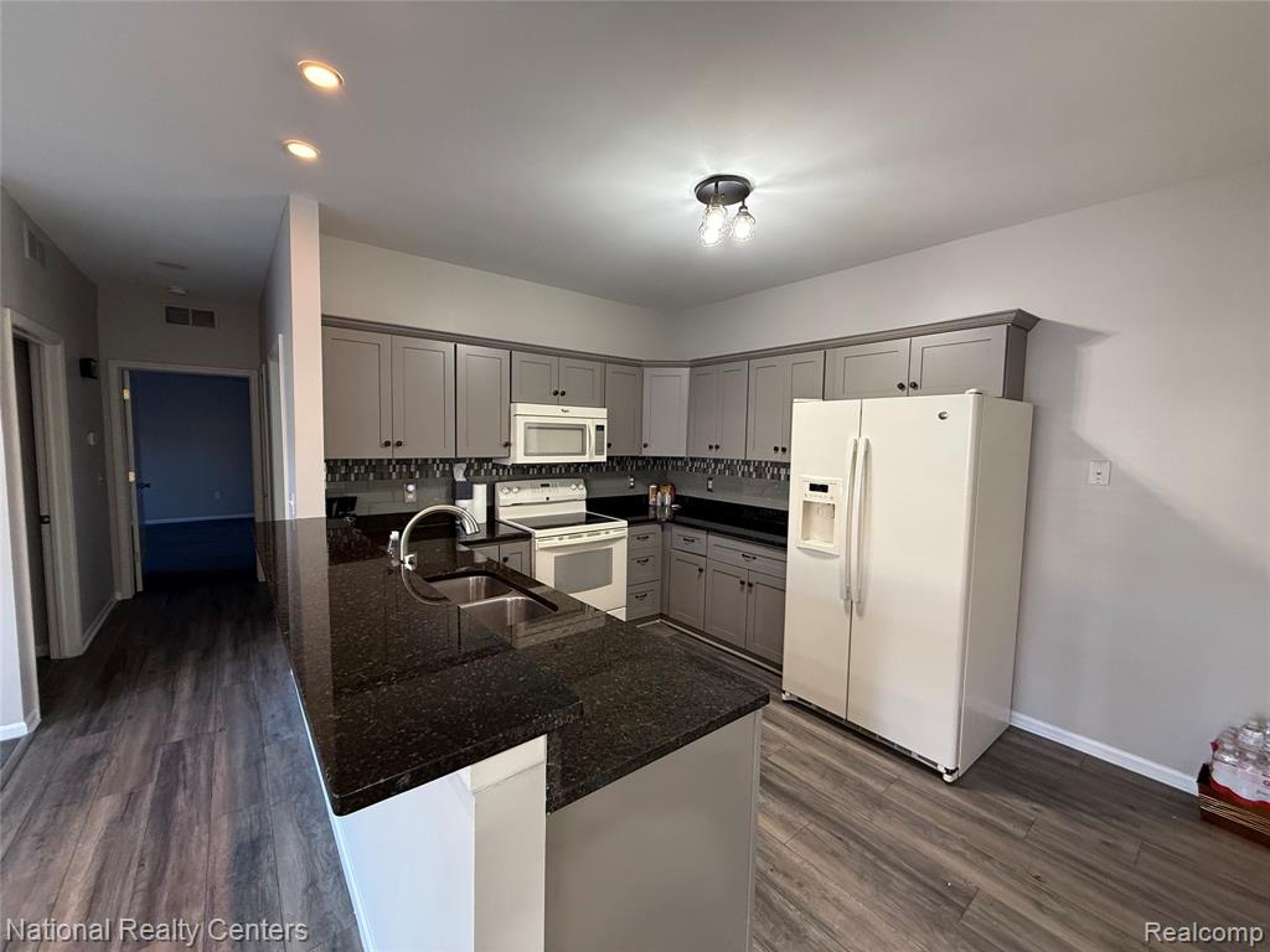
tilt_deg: -3.4
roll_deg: -1.0
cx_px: 635
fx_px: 514
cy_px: 476
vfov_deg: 85.7
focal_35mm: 14
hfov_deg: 102.1
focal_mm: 2.22
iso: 250
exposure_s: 1/60
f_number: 2.2
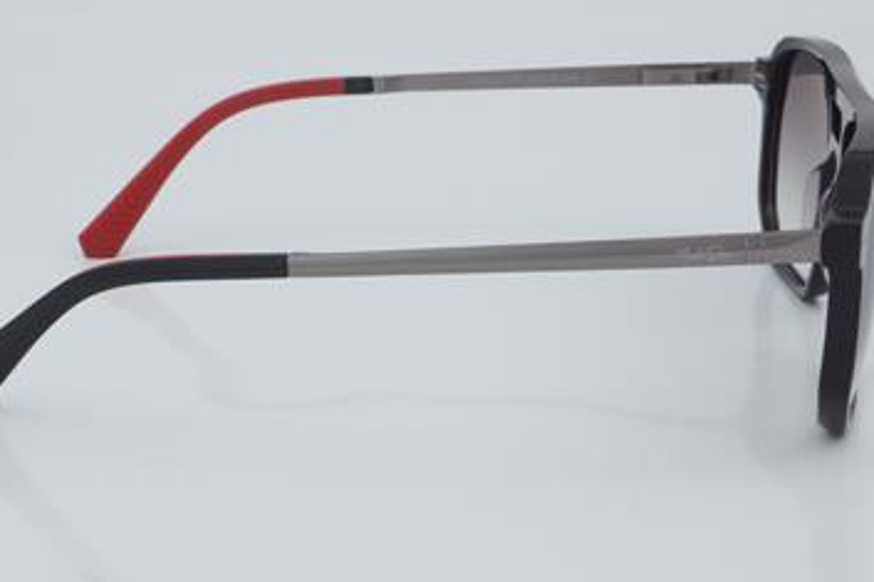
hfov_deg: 23.9
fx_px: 2063
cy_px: 263
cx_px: 409
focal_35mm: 85
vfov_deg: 16.1
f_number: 32
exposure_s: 1/4
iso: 100
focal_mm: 50
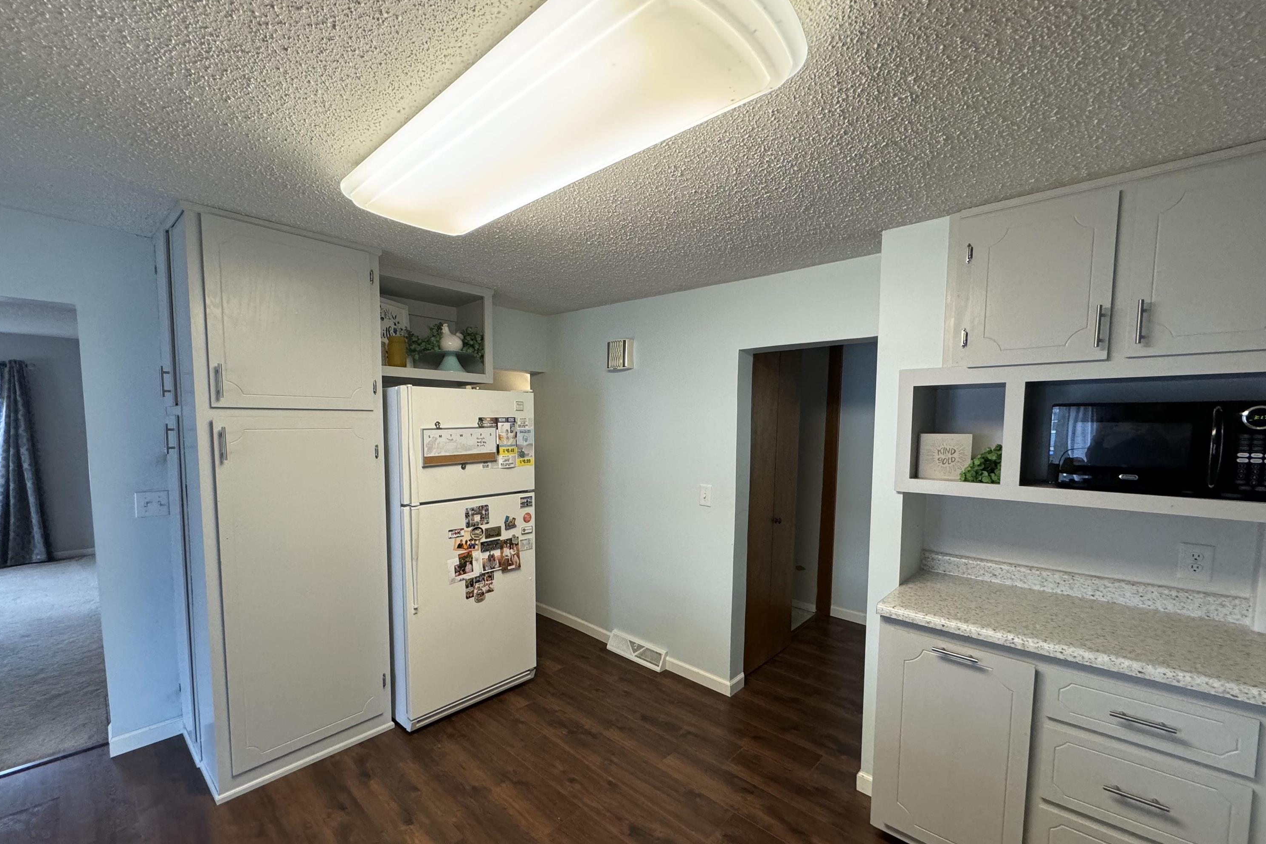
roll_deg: -1.3
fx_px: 527
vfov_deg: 77.1
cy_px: 464
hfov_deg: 100.4
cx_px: 615
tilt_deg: -6.1
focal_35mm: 15
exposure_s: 1/60
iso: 250
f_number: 2.2
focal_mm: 2.22
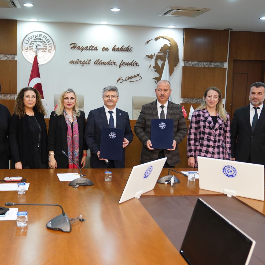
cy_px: 132
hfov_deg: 41.5
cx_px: 97
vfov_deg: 41.9
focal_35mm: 40
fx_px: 346
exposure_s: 1/160
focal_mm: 31
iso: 2500
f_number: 3.2
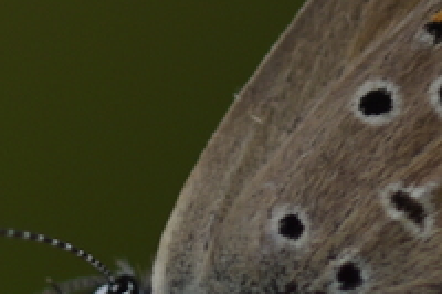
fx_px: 9291
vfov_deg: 1.8
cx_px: 110
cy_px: 305
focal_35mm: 757
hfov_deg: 2.7
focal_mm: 105
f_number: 4.2
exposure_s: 1/160
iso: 160
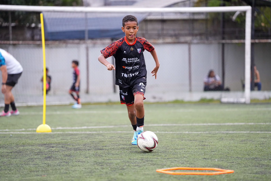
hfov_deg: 14.1
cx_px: 136
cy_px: 90
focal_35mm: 145
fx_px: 1094
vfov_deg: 9.5
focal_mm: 145.2
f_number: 2.8
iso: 3200
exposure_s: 1/1000
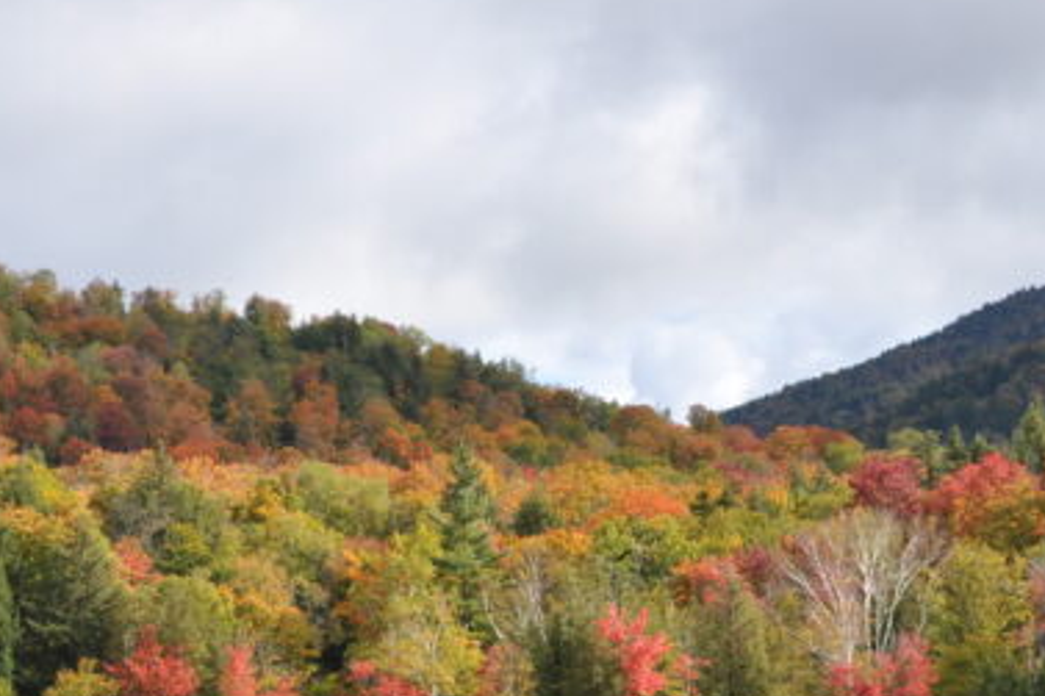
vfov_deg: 10.9
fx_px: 3632
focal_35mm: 125
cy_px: 499
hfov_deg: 16.4
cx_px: 527
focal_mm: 35
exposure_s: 1/320
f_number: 8
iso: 200
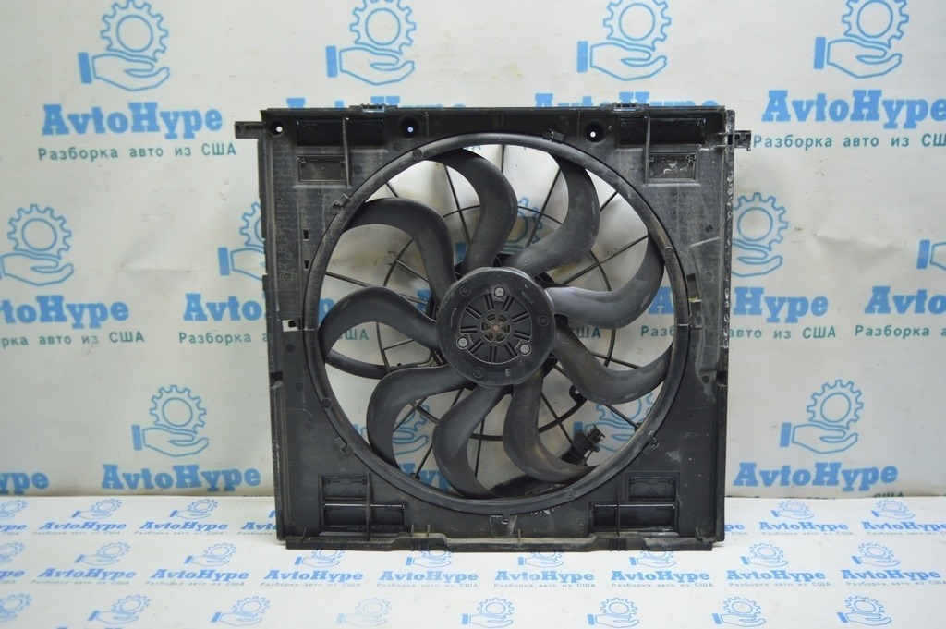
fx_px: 788
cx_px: 473
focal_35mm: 30
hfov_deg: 62.0
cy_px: 314
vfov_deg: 43.5
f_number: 3.8
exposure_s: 1/40
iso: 400
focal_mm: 20
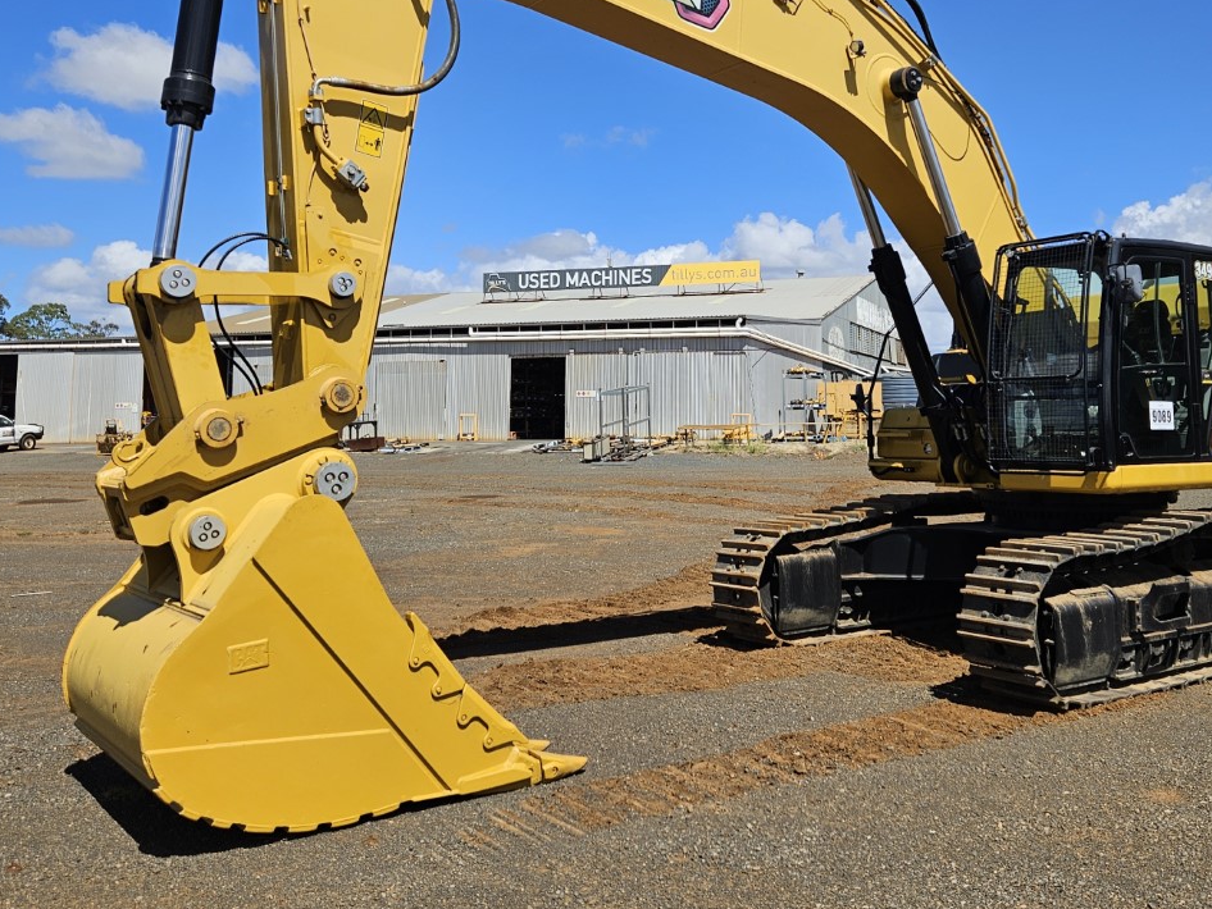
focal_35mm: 35
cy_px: 314
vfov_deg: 40.3
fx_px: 1226
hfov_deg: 52.2
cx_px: 729
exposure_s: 1/2730
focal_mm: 5.4
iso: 25
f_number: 1.8
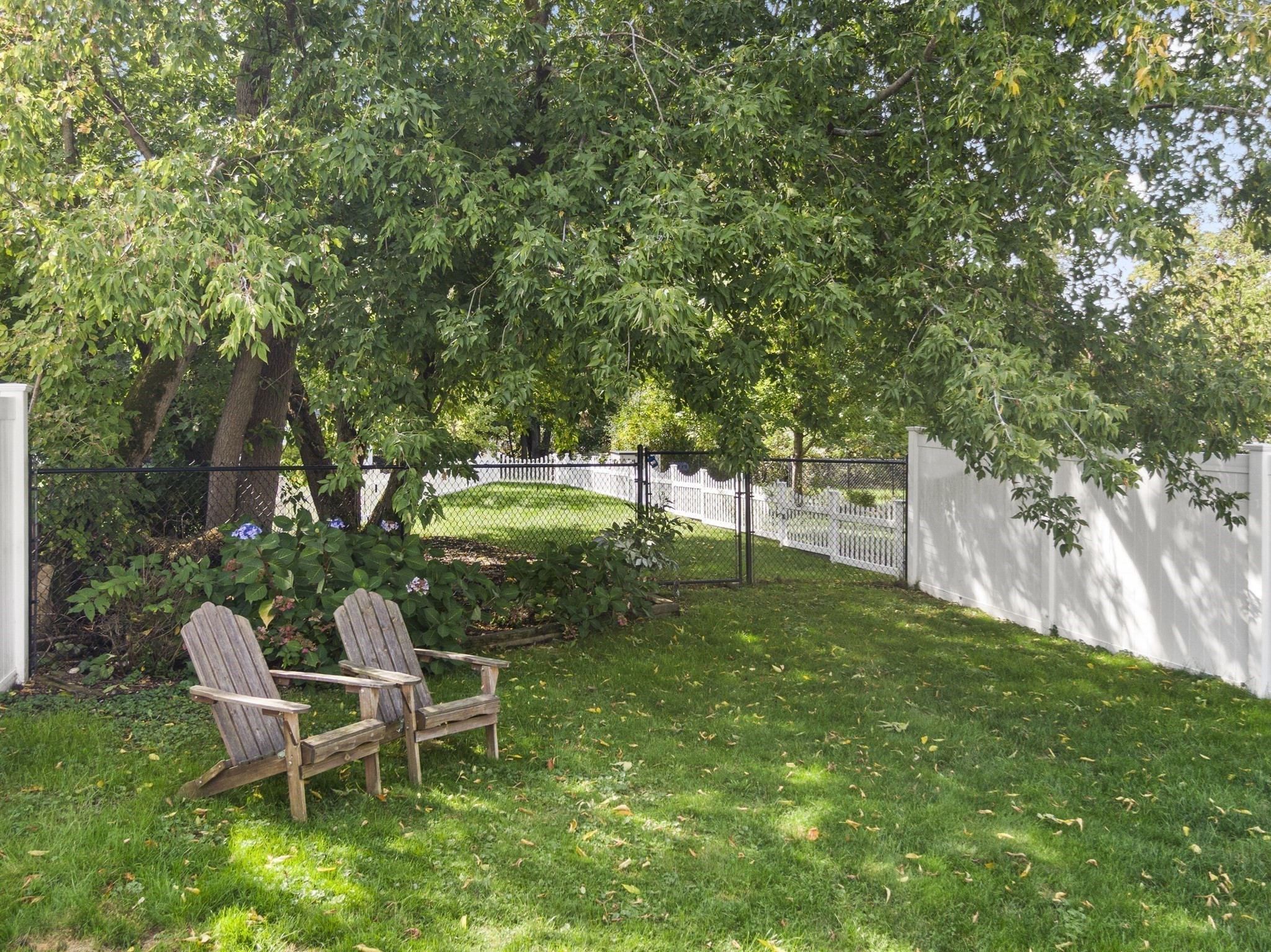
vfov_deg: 46.8
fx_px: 1101
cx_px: 636
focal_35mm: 30
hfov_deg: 60.0
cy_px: 476
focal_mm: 5.22
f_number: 3.1
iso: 100
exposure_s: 1/200
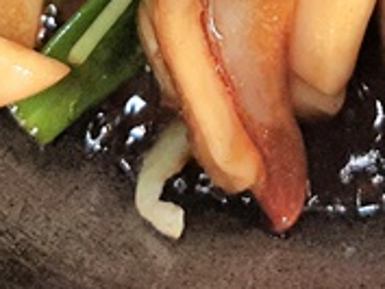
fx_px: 1636
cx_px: 378
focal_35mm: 147
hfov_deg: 13.3
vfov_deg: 9.5
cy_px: -263
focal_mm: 4.32
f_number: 1.7
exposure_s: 1/40
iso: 250
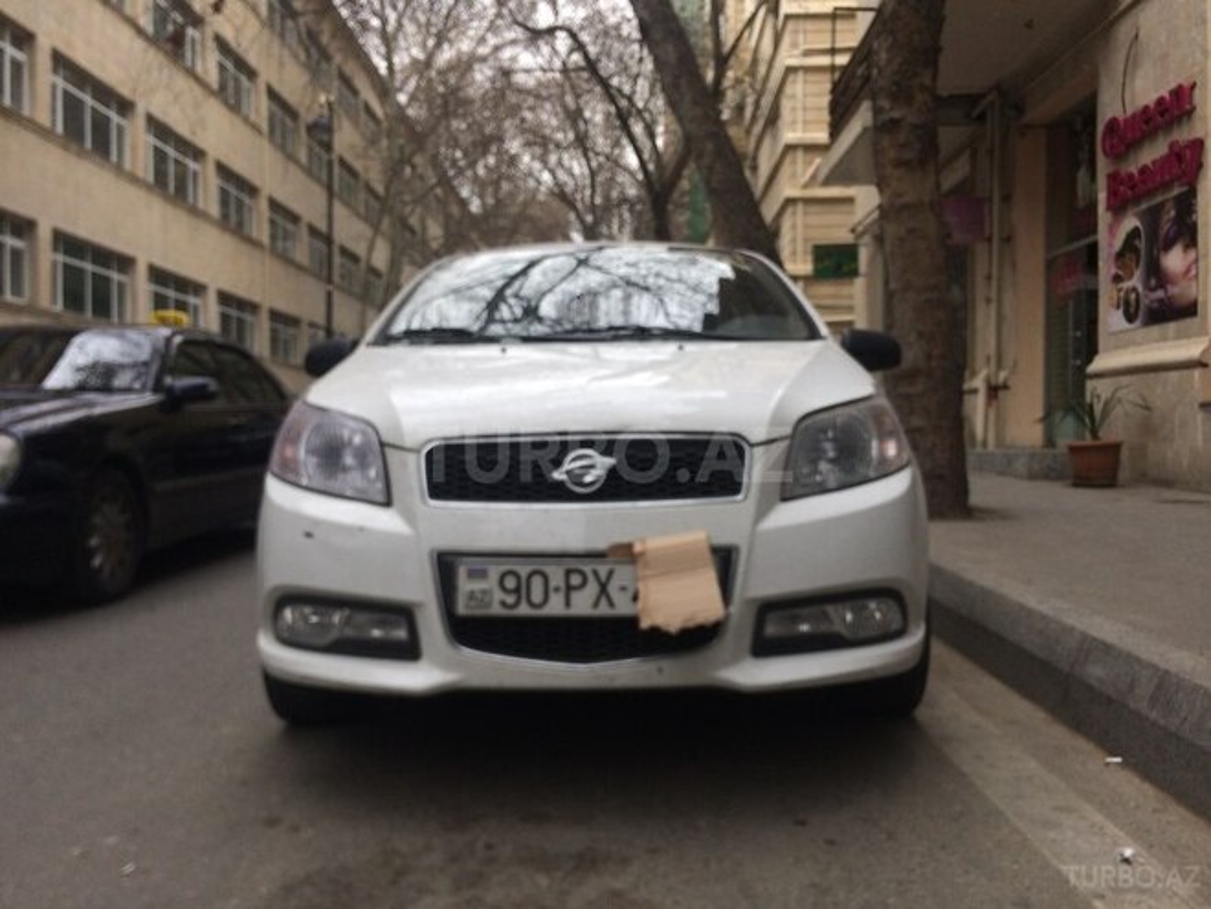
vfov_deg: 48.2
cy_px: 454
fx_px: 1015
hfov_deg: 61.7
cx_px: 606
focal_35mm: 29
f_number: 2.2
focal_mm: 4.15
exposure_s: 1/291
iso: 32
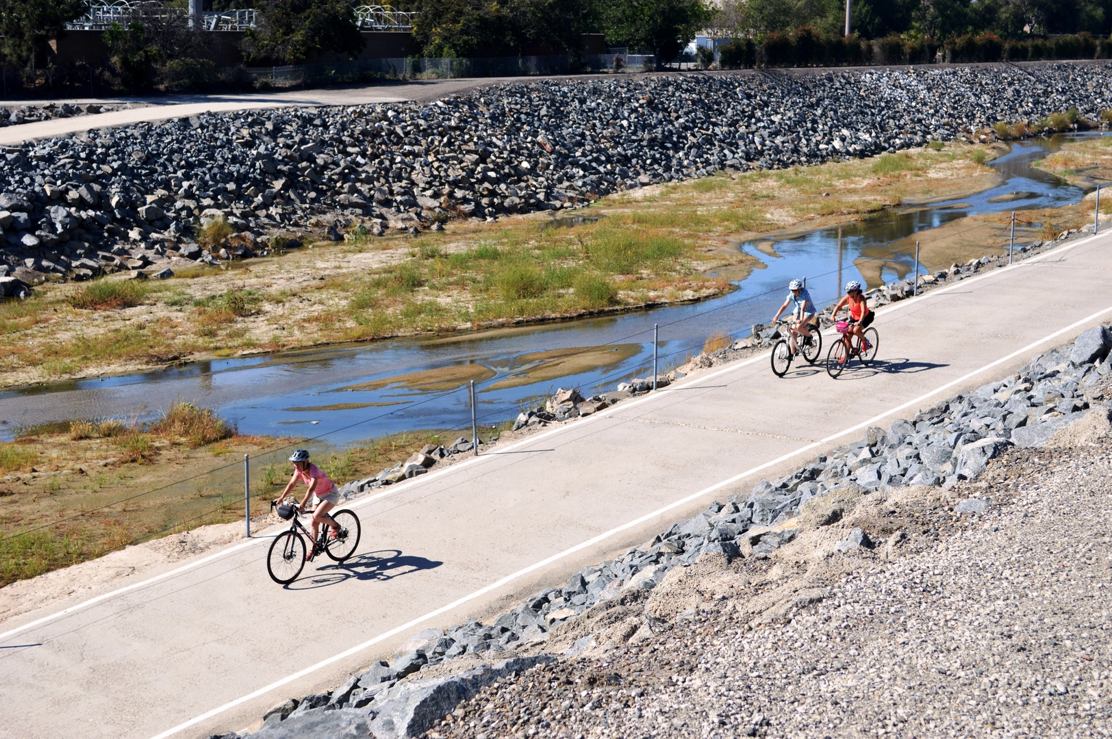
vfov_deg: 23.7
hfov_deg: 35.1
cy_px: 370
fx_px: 1759
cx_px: 556
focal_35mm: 57
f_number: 5
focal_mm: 38
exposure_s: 1/640
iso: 400
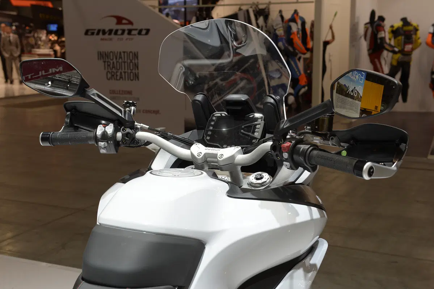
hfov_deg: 38.2
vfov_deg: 25.9
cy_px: 144
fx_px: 626
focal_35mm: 52
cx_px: 217
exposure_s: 1/160
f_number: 8
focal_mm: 52
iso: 800
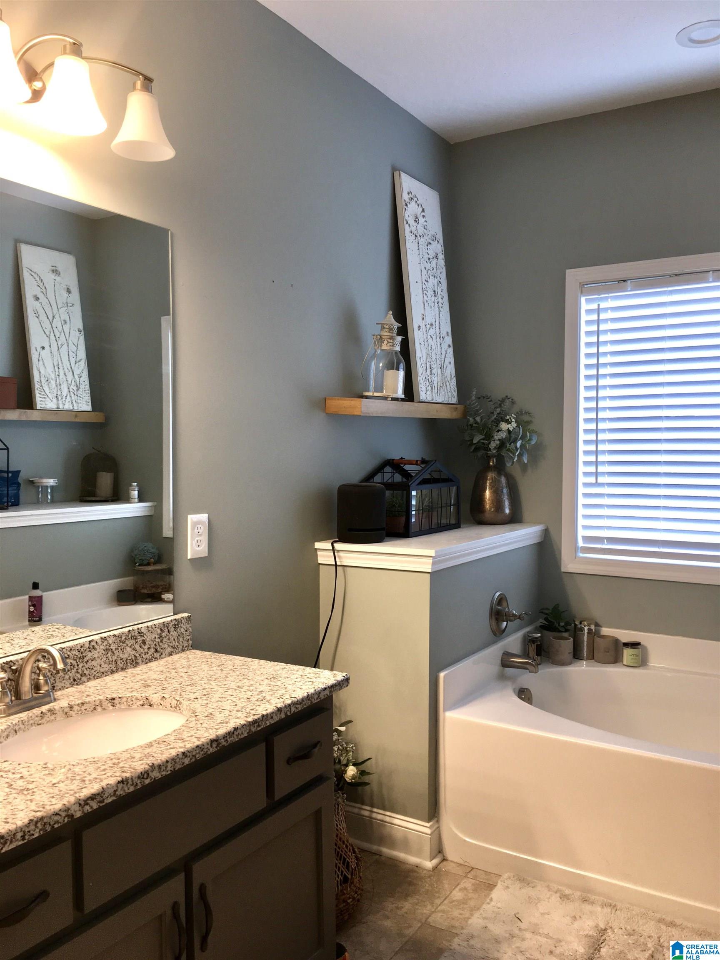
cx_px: 360
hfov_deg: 48.2
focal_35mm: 29
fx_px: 804
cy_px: 480
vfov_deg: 61.7
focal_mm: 4.15
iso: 32
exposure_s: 1/60
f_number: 2.2
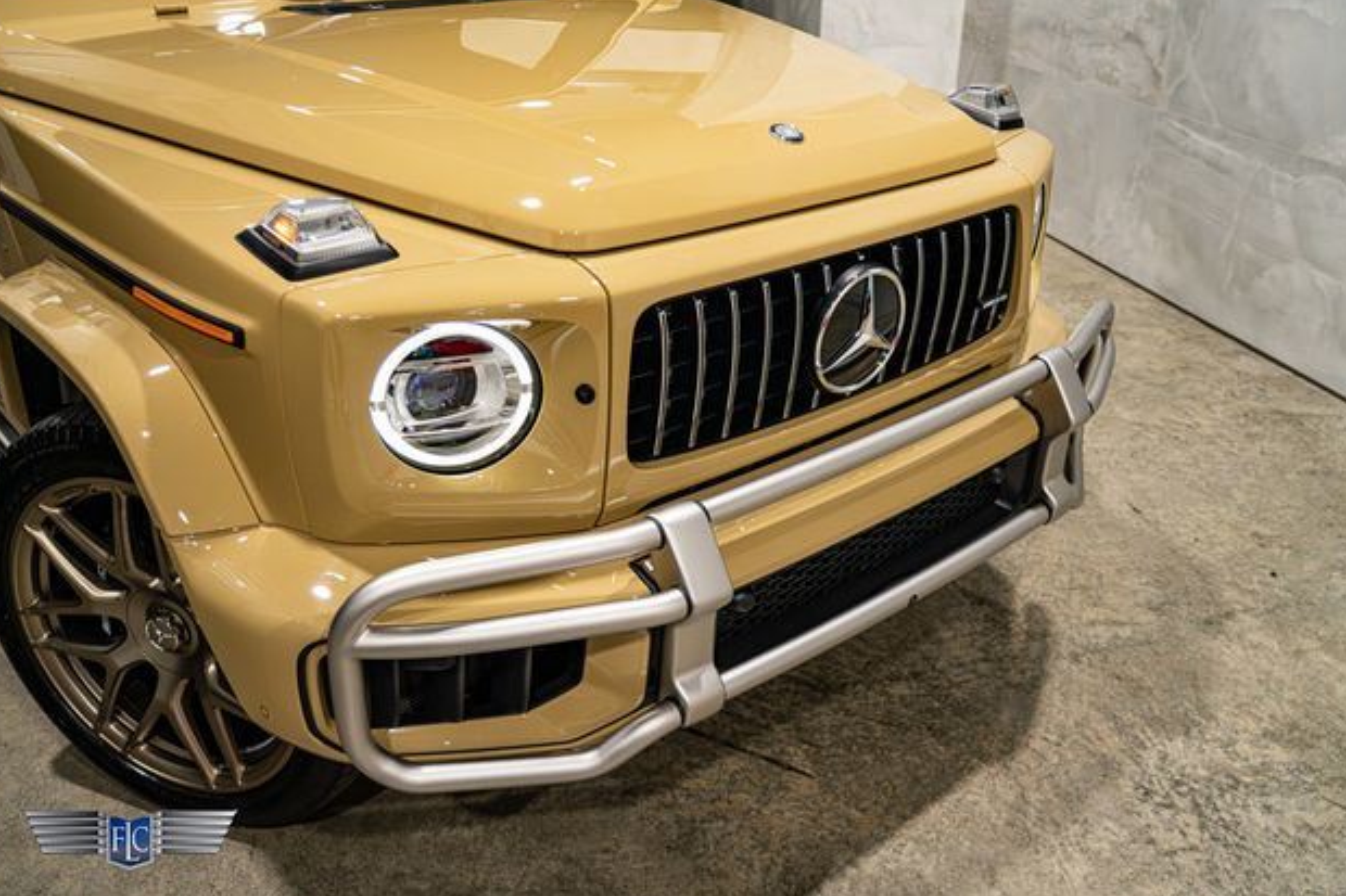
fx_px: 1159
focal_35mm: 31
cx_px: 664
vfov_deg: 42.3
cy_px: 446
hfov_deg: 60.3
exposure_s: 1/100
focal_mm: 30
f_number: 4
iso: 1600
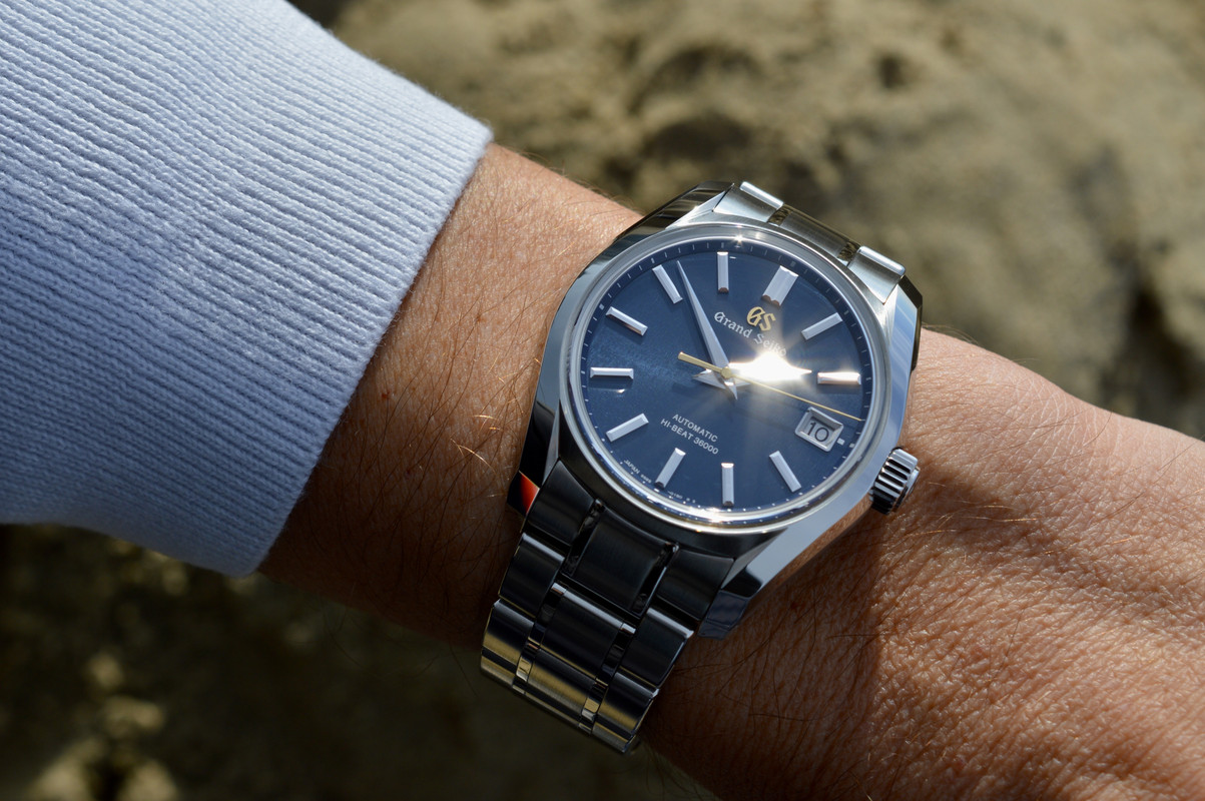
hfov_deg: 33.4
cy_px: 400
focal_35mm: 60
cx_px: 602
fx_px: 2007
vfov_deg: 22.6
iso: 100
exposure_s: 1/320
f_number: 9
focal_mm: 40
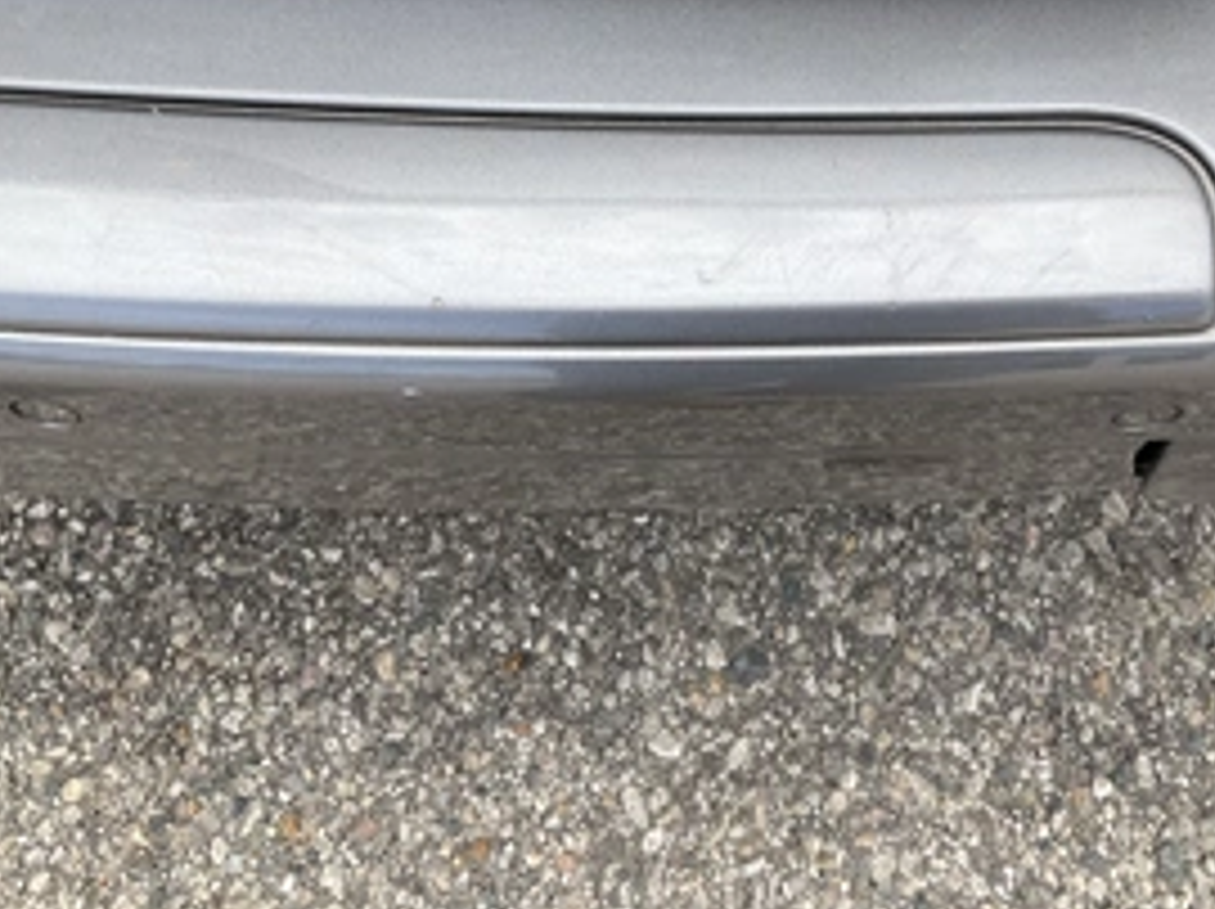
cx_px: 747
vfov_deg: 33.1
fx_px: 1508
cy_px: 256
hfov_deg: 43.6
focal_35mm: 43
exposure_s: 1/635
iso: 25
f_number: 1.8
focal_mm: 3
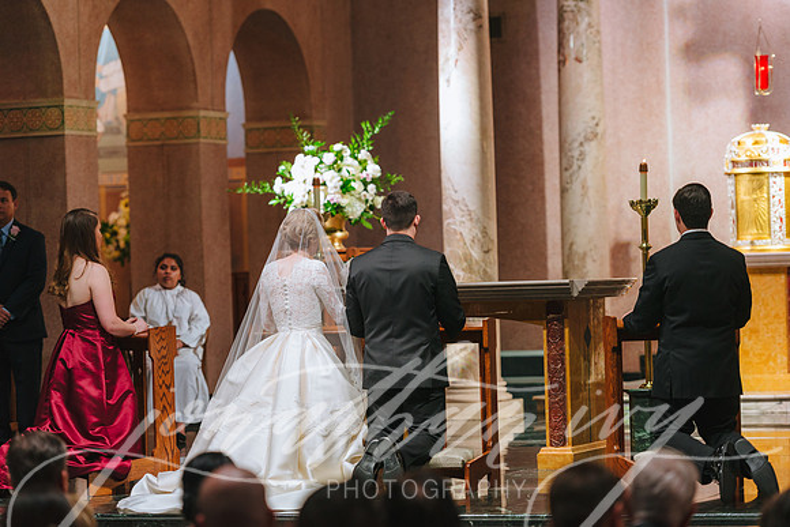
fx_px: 2853
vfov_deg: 10.6
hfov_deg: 15.8
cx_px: 395
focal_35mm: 130
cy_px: 264
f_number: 2.8
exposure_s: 1/160
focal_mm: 130
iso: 1600
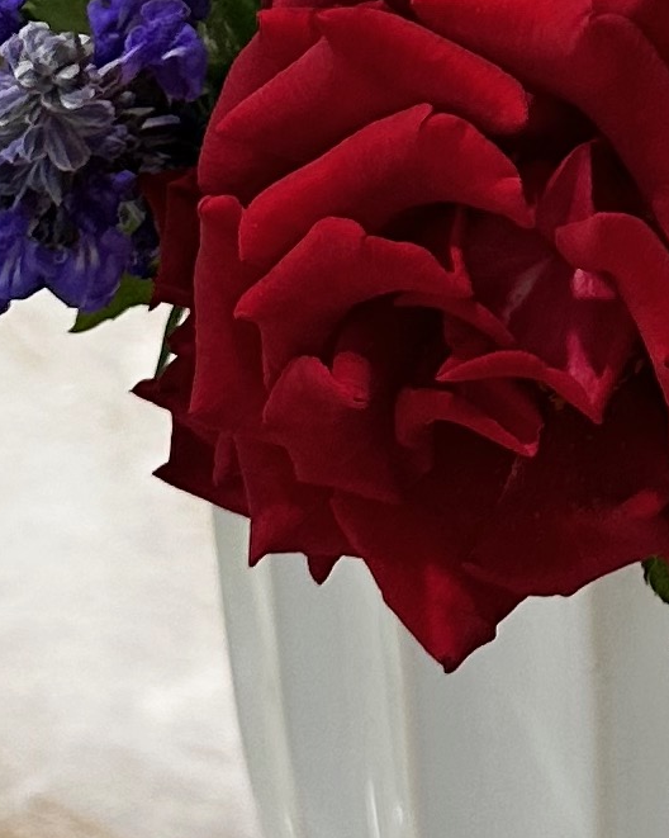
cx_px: 870
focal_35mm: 143
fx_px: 3542
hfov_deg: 10.6
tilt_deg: -14.7
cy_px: -368
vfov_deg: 12.9
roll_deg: -1.4
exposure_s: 1/60
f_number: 1.78
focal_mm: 6.86
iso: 160
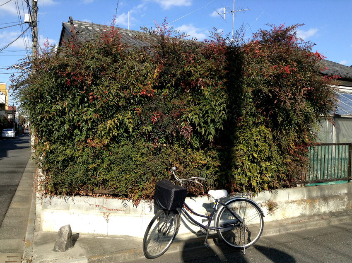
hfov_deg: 55.4
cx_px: 176
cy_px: 132
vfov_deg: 42.8
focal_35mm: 33
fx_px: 335
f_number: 2.4
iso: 32
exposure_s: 1/724
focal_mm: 3.3
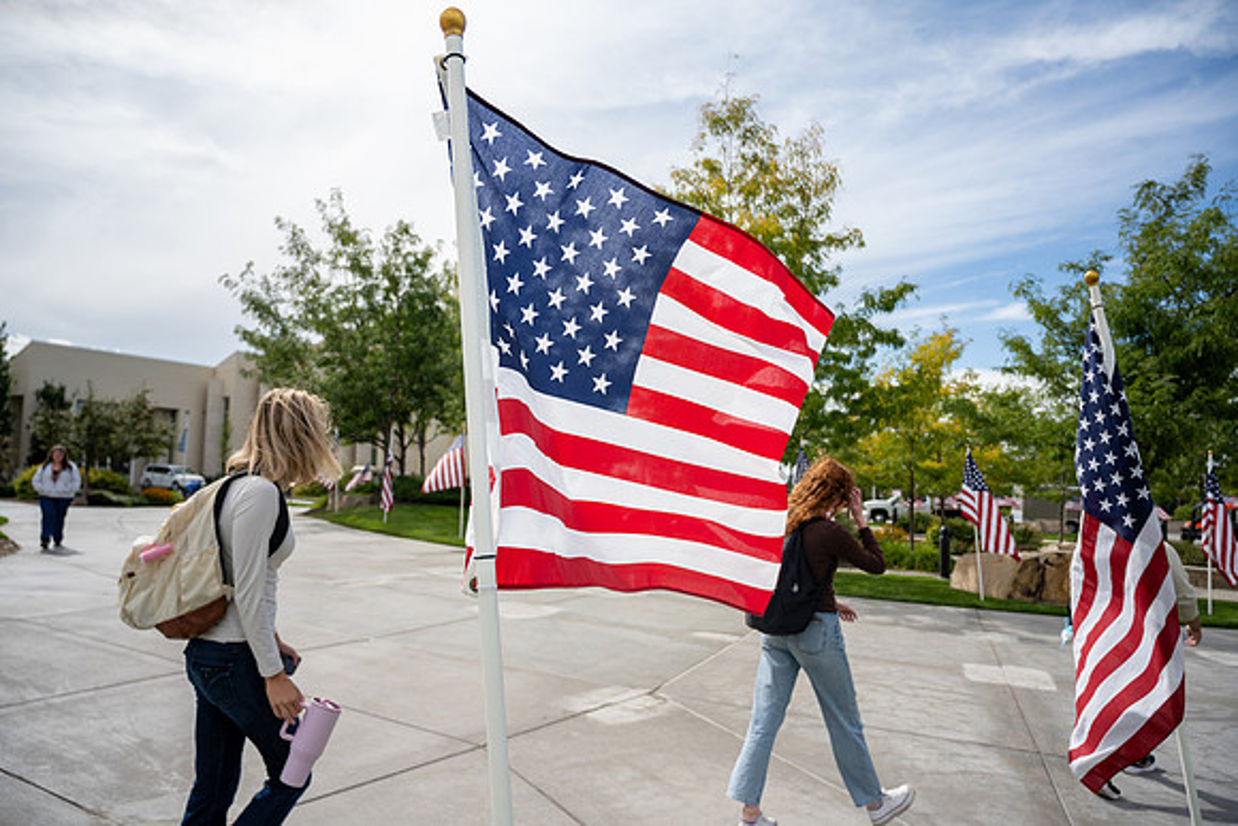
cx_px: 619
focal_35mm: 25
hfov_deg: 71.5
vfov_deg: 51.3
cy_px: 413
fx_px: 860
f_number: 4
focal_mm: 25
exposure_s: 1/640
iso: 80
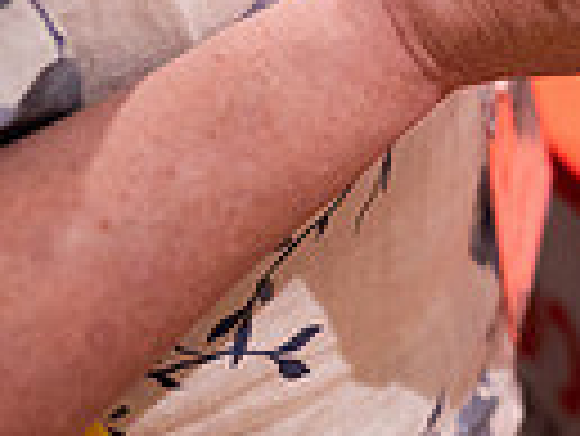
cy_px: 52
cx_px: 944
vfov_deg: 14.1
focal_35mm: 104
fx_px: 1744
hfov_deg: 16.6
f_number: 1.8
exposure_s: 1/200
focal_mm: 24
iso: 1250
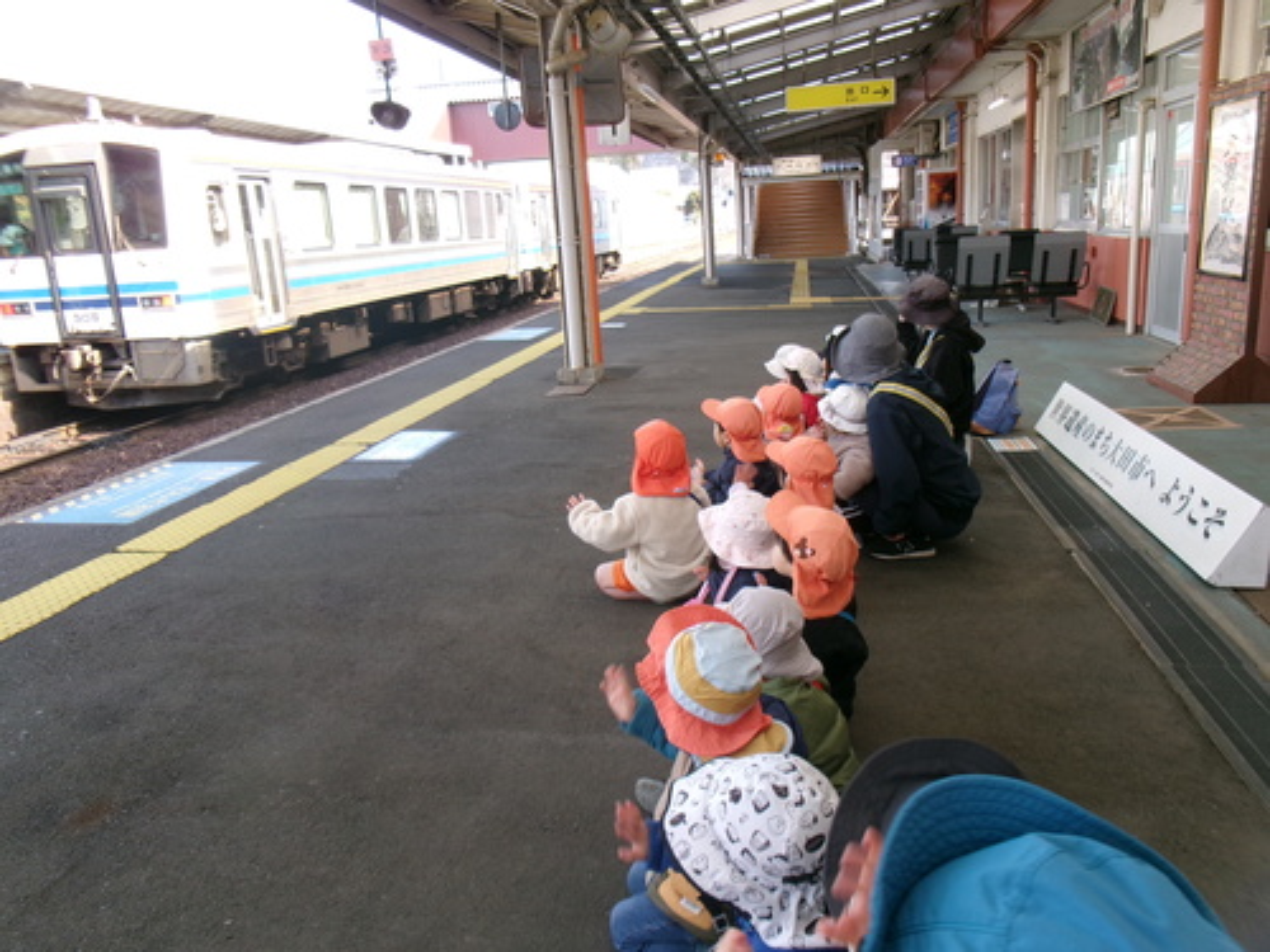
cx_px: 635
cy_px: 476
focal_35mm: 28
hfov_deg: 63.4
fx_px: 1027
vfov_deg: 49.7
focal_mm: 5.1
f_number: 3.9
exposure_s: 1/85
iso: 100
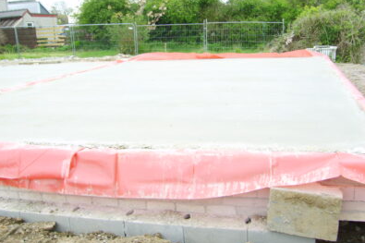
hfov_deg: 48.5
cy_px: 120
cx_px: 181
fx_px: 405
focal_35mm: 40
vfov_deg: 33.4
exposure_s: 1/30
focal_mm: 7.8
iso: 50
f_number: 6.4
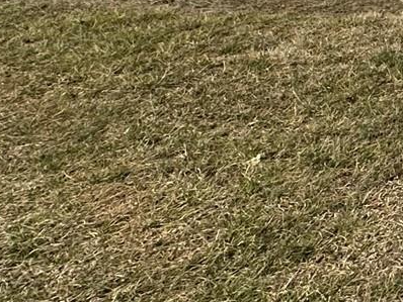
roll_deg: -1.6
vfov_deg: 16.1
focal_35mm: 72
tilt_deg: +5.9
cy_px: -296
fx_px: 839
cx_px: 913
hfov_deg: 16.1
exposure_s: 1/2959
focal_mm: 2.22
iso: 40
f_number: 2.2
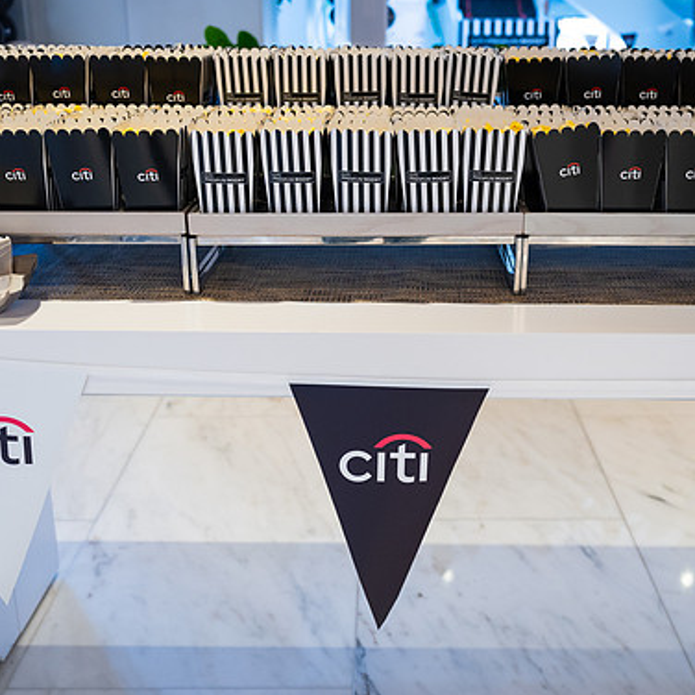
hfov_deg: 37.5
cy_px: 369
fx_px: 1022
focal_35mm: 45
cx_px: 390
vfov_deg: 37.5
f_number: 3.2
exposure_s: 1/320
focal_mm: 32.5
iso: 1600
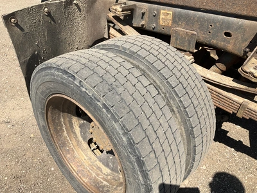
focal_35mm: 29
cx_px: 128
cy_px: 96
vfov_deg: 48.2
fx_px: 215
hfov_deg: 61.7
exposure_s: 1/1168
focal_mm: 3
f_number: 1.8
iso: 25
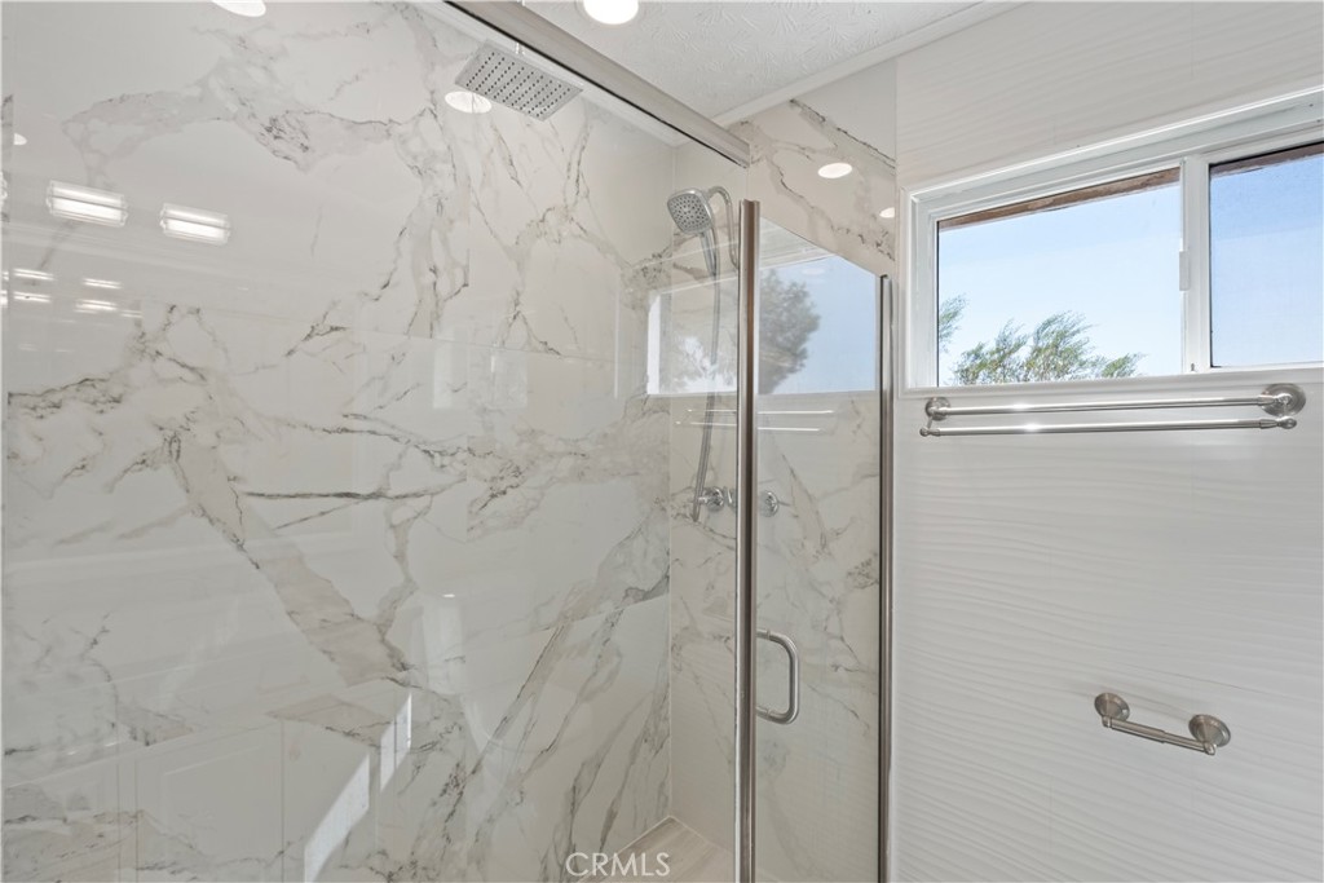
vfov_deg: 73.8
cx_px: 662
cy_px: 442
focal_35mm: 16
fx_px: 588
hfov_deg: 96.7
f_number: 7.1
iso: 250
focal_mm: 16
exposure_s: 1/20
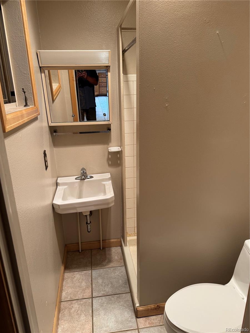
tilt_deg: -18.0
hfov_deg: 56.8
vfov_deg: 71.6
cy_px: 166
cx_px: 125
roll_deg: +1.9
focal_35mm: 24
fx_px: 231
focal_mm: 6.76
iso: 160
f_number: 1.78
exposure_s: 1/60
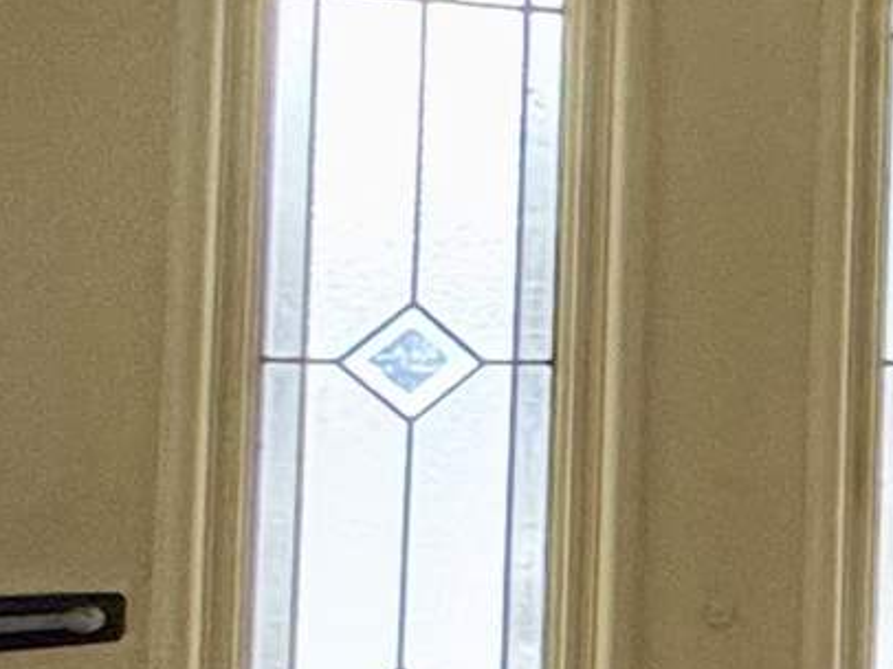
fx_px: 2733
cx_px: 2422
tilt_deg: +1.7
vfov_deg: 13.9
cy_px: 273
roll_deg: +0.2
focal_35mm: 106
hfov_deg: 12.3
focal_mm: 2.22
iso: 125
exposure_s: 1/120
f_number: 2.2
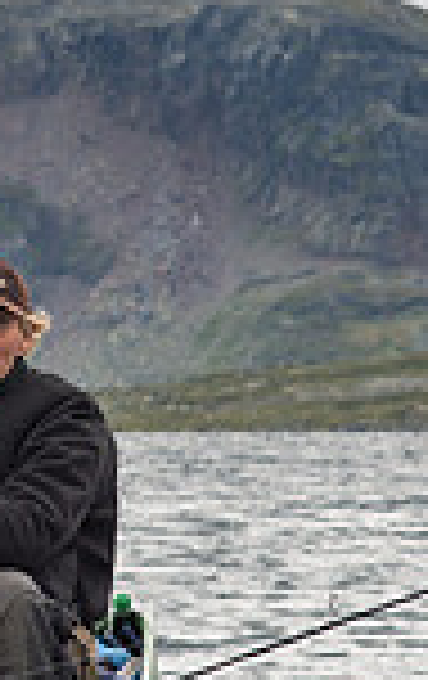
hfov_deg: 3.2
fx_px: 7709
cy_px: 271
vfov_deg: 5.1
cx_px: -337
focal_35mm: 415
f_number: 8
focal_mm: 85
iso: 100
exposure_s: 1/250
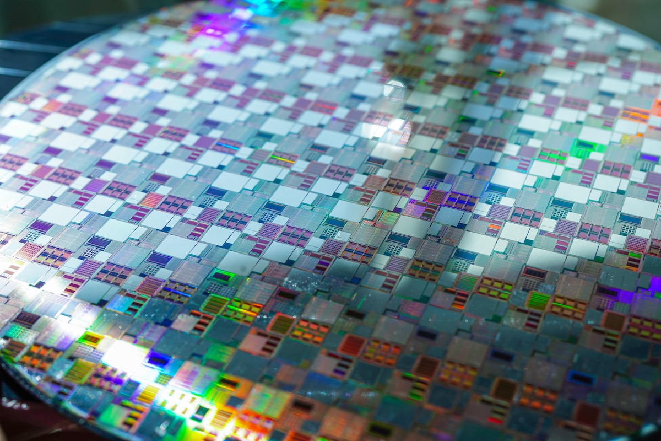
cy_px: 220
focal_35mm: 50
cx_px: 330
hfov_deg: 39.6
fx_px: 918
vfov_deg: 27.0
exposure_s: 1/160
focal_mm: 50
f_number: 7.1
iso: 100
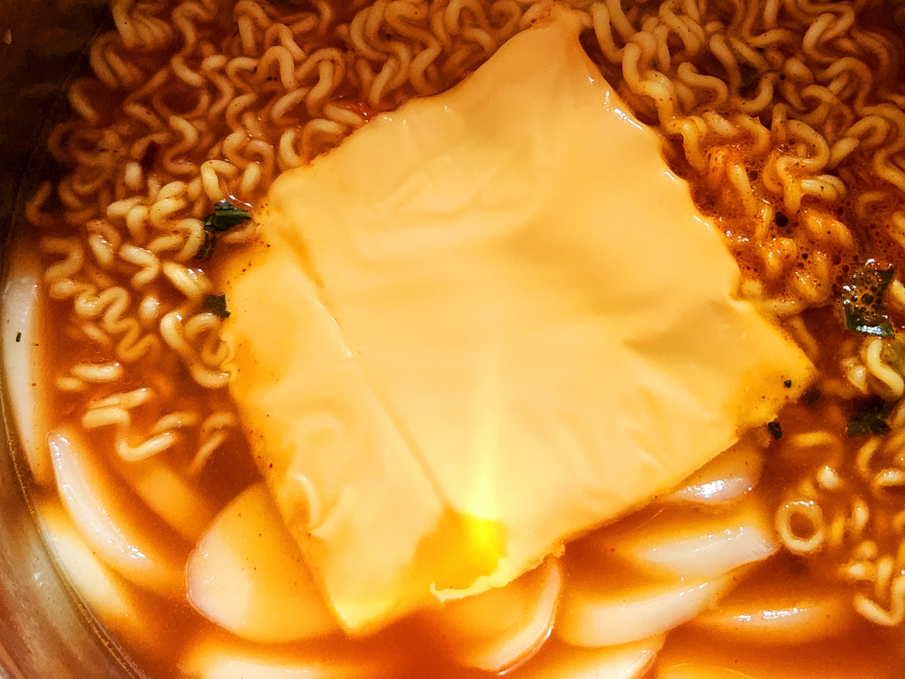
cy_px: 250
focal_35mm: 45
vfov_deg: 32.0
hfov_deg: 41.9
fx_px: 1176
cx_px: 533
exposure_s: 1/120
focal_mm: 5.4
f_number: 1.8
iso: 1000
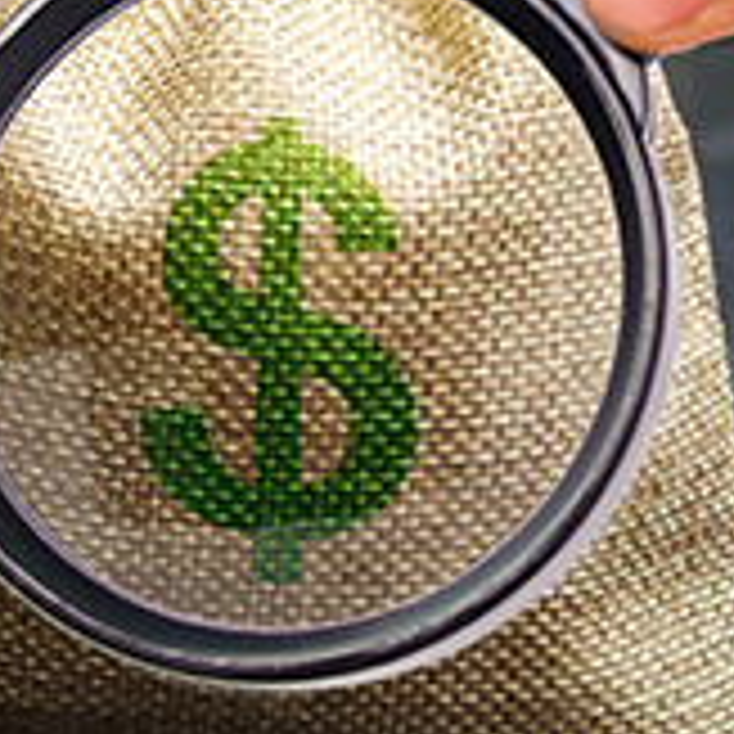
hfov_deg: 10.5
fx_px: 3814
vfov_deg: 11.0
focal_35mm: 159
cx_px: -428
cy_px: 137
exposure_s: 1/200
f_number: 5
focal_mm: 34
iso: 100
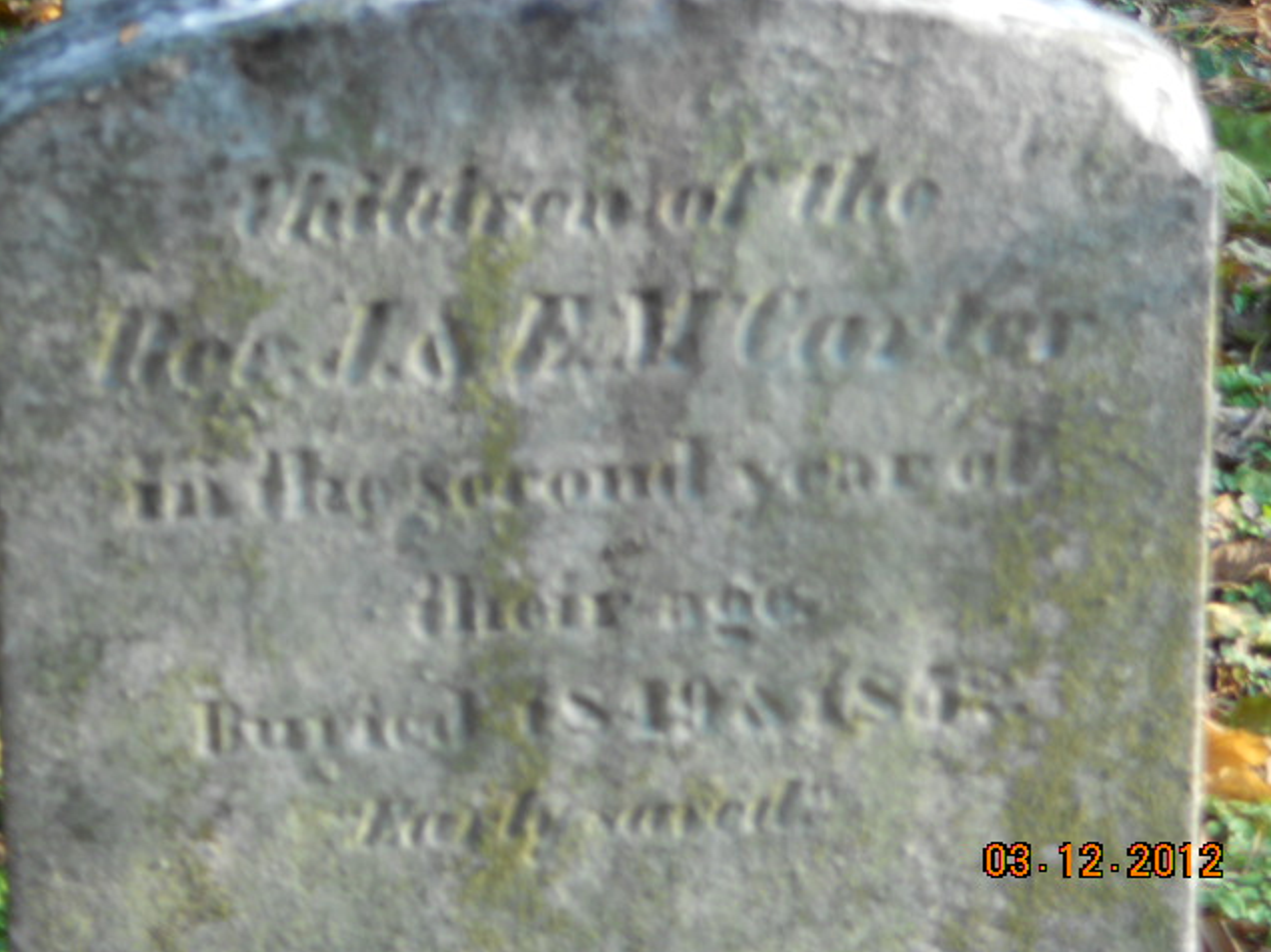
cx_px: 639
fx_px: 4809
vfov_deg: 11.3
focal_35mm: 131
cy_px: 474
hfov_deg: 15.1
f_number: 6.5
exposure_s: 1/25
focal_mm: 23
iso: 80
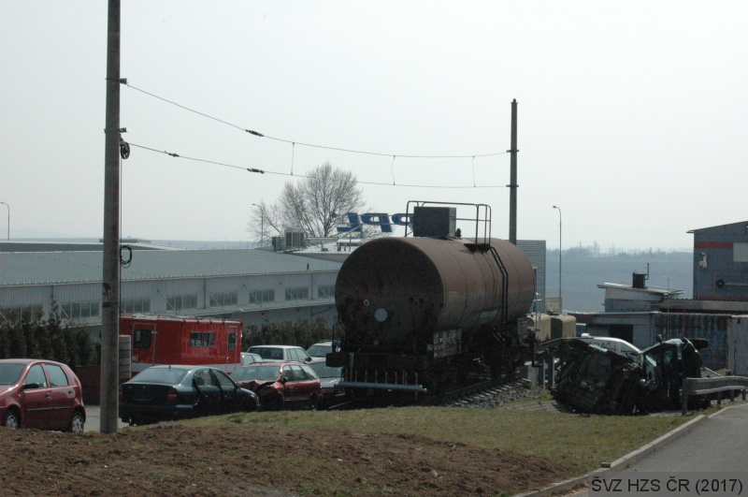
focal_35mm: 84
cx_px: 374
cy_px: 248
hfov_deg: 24.2
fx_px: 1743
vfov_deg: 16.2
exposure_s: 1/1250
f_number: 18
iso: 1600
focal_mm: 56
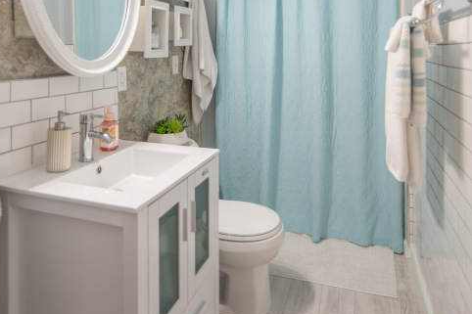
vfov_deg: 43.6
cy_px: 51
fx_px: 367
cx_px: 229
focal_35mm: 28
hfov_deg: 65.5
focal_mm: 18
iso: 50
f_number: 3.5
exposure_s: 1/8
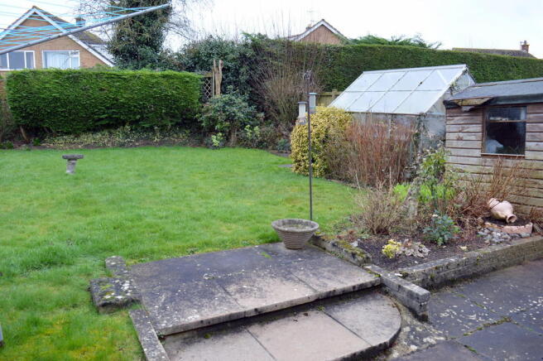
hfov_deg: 67.4
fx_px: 407
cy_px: 180
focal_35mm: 27
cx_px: 272
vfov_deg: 47.8
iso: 360
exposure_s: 1/125
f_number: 5.6
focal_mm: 18
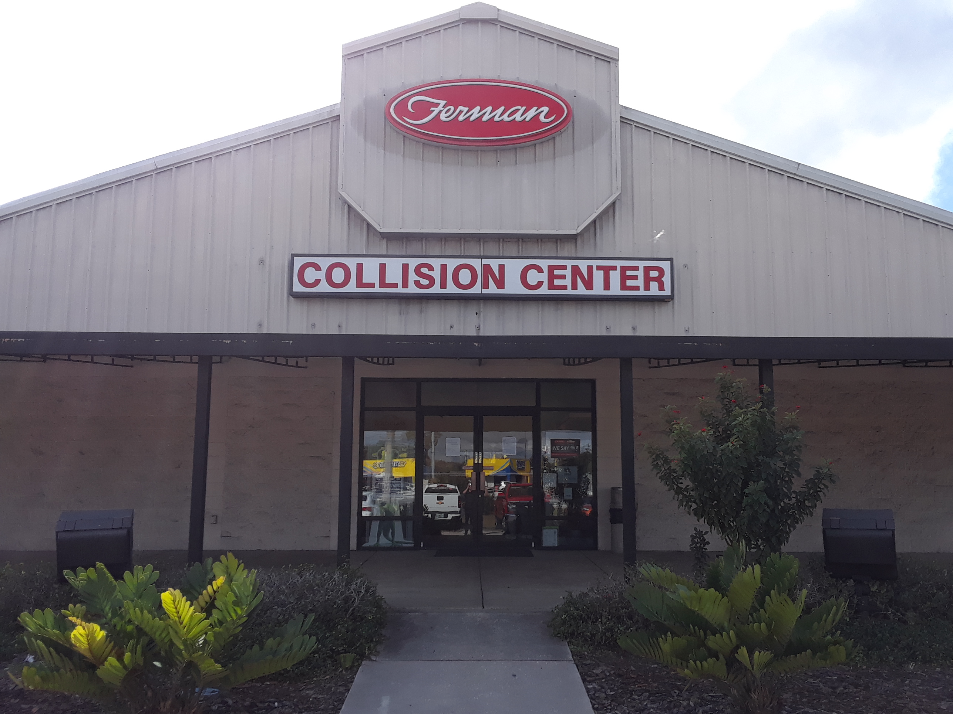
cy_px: 357
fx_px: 826
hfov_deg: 60.0
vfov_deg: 46.8
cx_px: 476
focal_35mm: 30
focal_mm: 2.47
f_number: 1.9
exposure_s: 1/1200
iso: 40
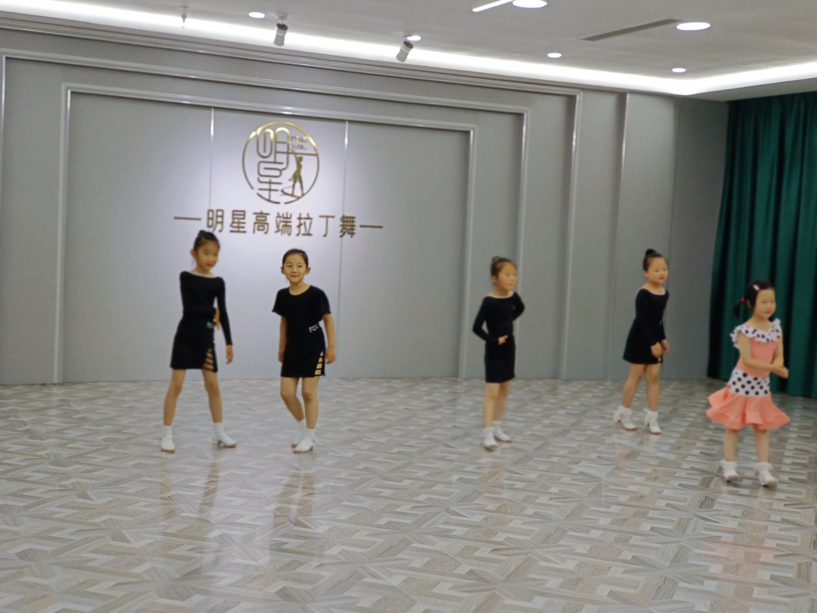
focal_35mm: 50
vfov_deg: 29.1
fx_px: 1180
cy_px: 306
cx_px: 408
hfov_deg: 38.2
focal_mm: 6.7
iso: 300
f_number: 2
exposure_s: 1/100
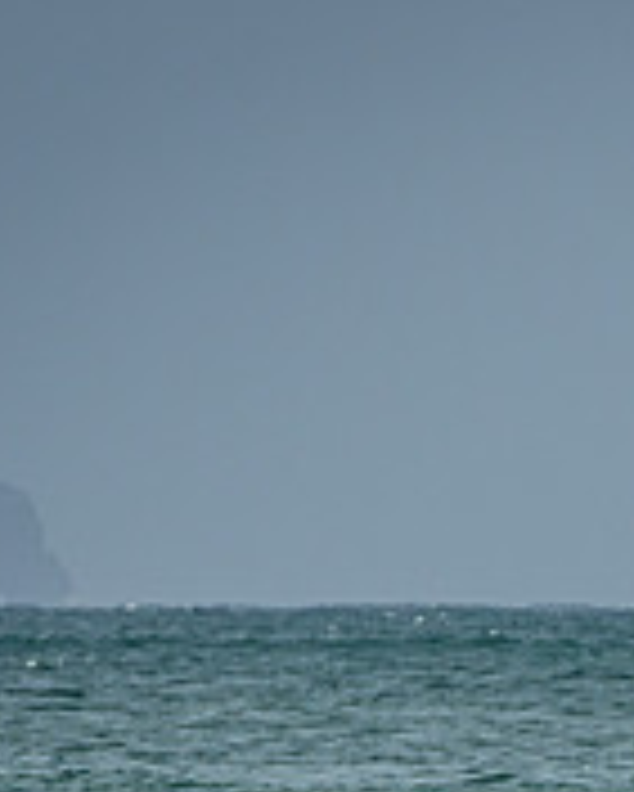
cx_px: 890
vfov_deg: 2.0
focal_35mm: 948
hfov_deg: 1.6
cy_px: 862
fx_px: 22216
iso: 200
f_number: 5.6
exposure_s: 1/800
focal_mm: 200
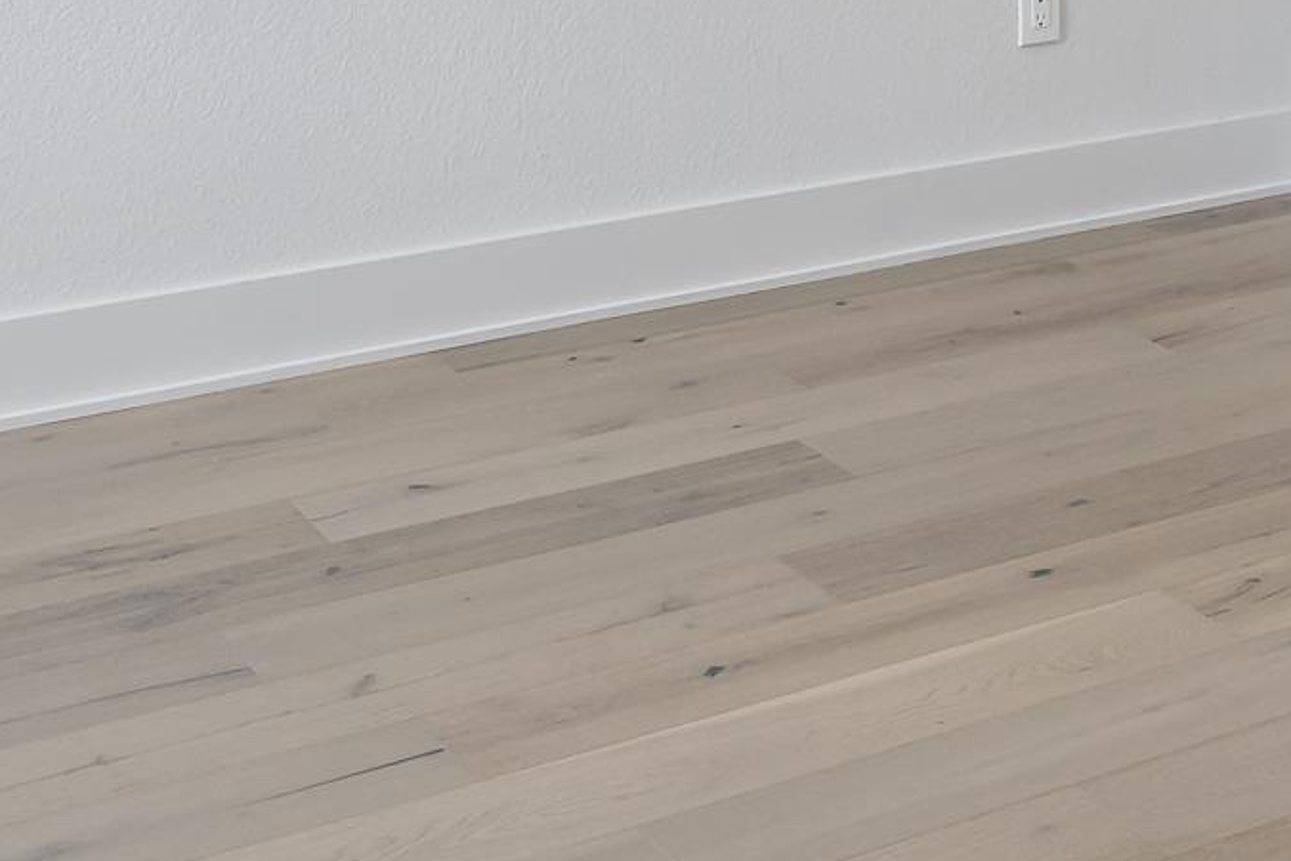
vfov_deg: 16.3
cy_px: -558
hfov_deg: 26.5
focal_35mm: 74
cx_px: 1131
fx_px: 2654
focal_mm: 20
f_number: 8
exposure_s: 1/30
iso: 800
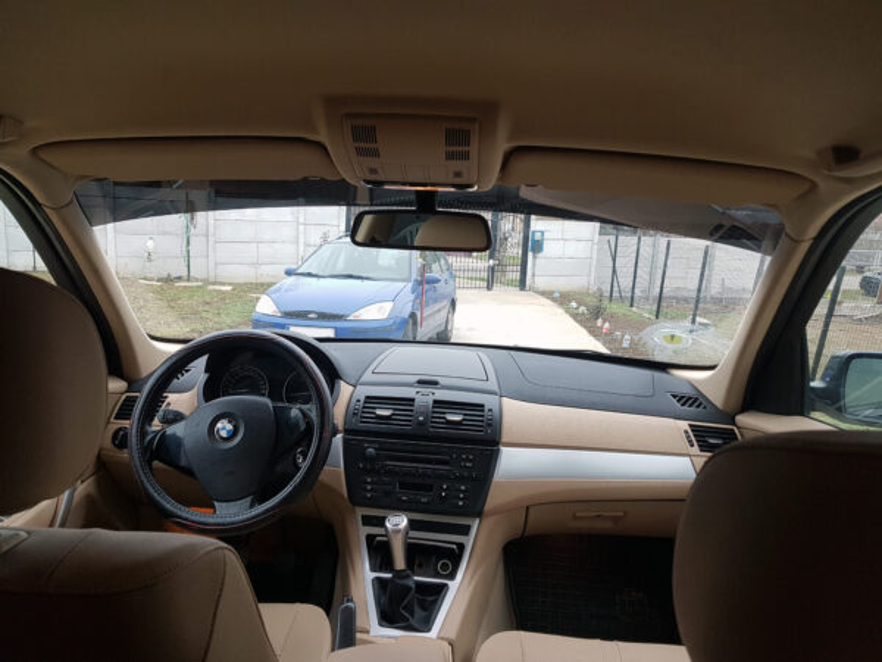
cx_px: 441
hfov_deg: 67.3
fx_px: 662
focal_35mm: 26
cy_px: 331
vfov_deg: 53.1
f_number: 1.7
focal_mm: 4.2
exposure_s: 1/100
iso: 80
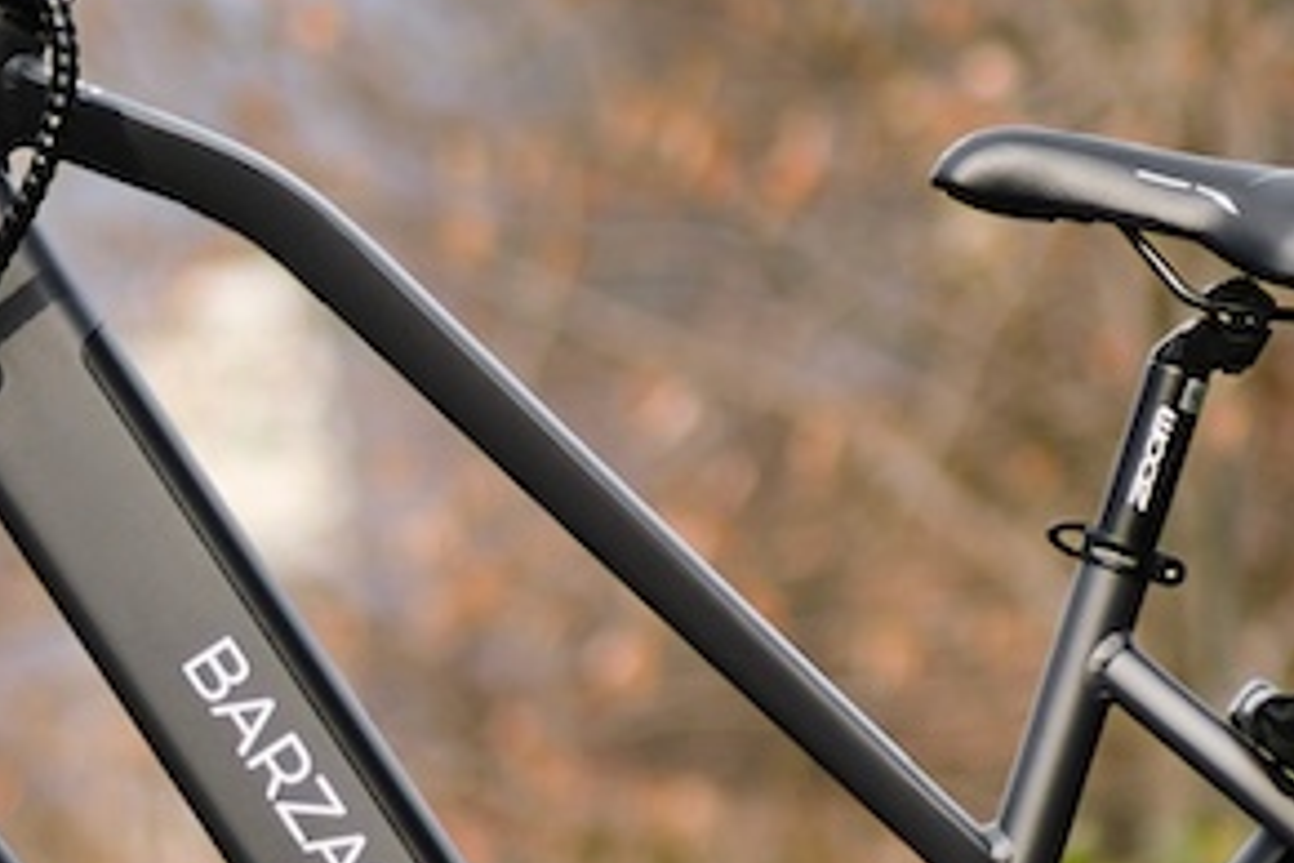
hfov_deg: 3.6
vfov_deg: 2.4
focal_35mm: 571
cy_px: 654
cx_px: 660
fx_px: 20523
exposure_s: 1/2500
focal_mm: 85
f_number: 1.8
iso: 160
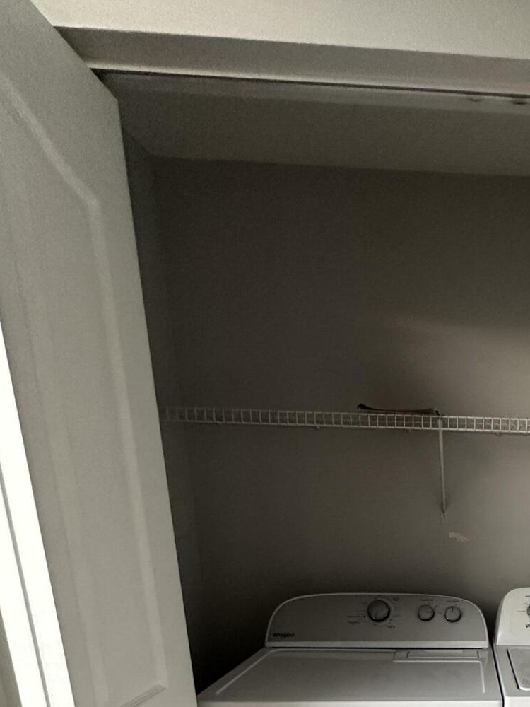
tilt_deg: -14.0
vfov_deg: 53.9
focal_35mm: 28
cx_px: 498
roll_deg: -2.7
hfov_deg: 44.3
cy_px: 658
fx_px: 572
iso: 250
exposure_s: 1/60
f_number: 2.2
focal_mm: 2.22
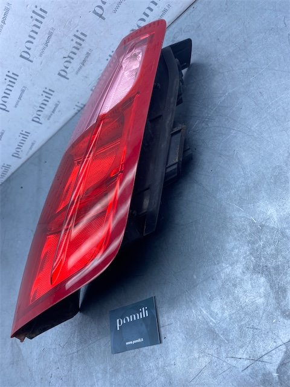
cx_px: 145
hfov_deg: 53.1
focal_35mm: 26
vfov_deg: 67.3
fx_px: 290
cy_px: 194
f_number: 1.8
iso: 32
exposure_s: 1/562
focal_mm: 4.25
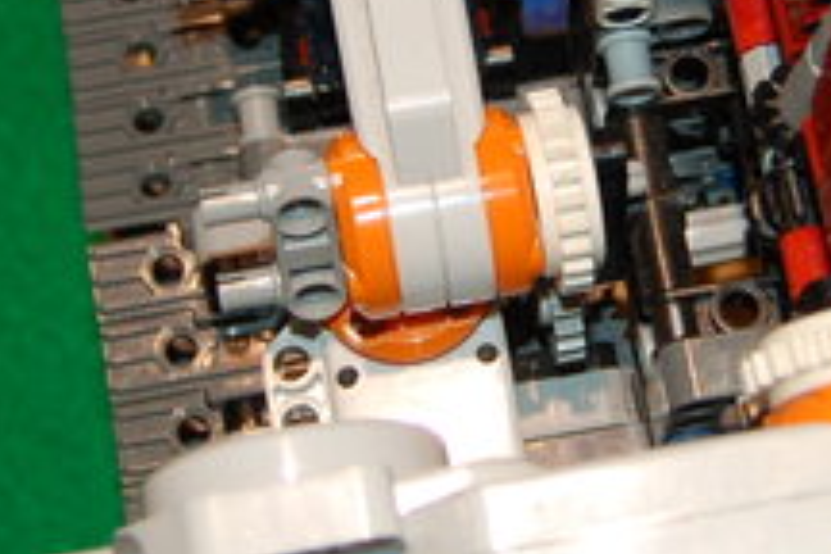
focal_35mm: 128
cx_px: 523
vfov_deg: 10.7
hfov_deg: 16.0
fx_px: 2951
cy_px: 104
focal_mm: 23
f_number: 3.8
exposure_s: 1/60
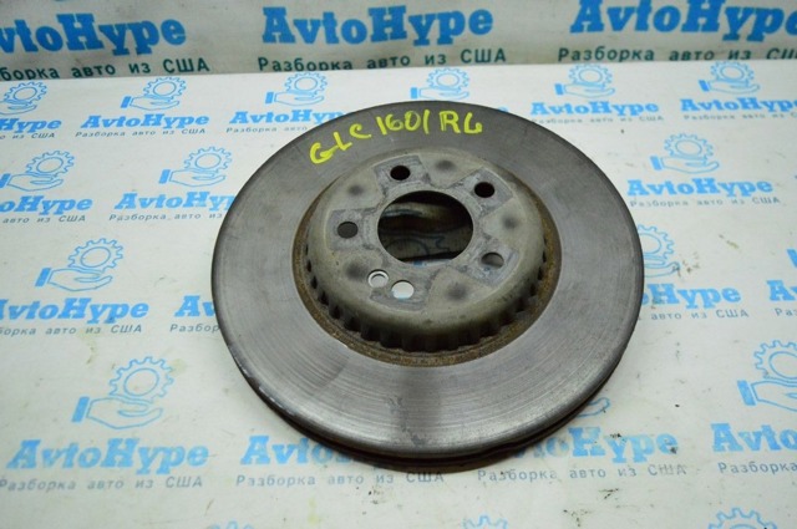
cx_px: 398
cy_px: 264
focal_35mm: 33
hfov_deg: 57.3
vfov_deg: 39.9
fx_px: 730
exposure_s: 1/1000
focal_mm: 22
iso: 6400
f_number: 3.8
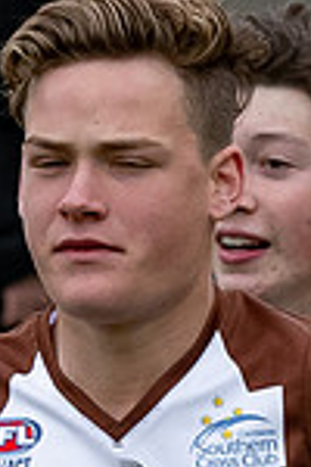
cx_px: 152
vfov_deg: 1.0
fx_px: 26563
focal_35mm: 2050
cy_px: 395
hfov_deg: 0.7
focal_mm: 135
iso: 640
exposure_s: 1/800
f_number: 5
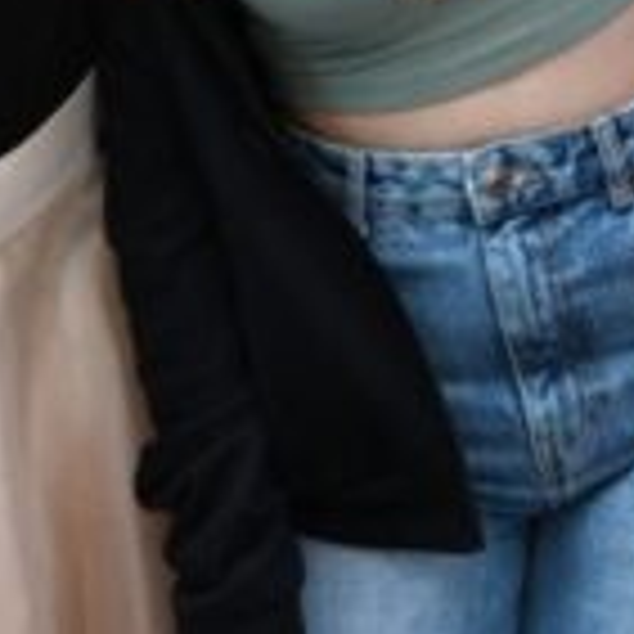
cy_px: -425
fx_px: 2300
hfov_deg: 15.4
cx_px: 630
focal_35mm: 111
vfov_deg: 14.3
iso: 400
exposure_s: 1/200
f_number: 4
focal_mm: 24
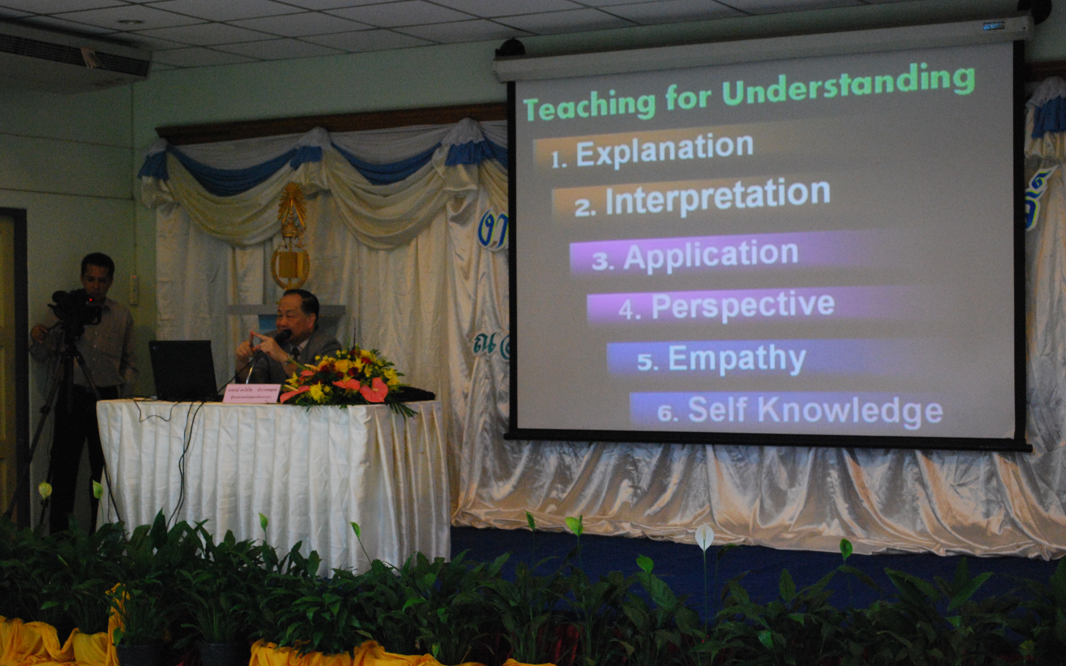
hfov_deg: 33.0
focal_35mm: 62
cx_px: 536
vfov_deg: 21.0
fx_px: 1801
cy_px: 347
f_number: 5.6
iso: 1600
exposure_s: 1/25
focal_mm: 40
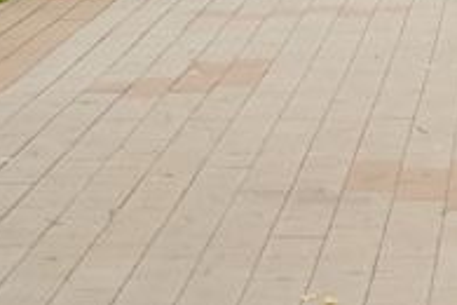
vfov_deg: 5.4
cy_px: -239
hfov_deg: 8.1
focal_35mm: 251
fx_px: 3186
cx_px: 519
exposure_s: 1/125
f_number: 9
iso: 100
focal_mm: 70
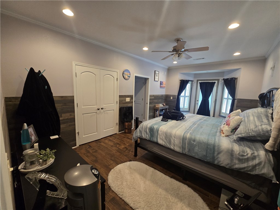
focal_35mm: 13
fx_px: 105
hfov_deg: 106.2
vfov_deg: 89.9
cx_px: 140
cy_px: 105
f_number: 2.2
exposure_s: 1/60
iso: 320
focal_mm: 2.2
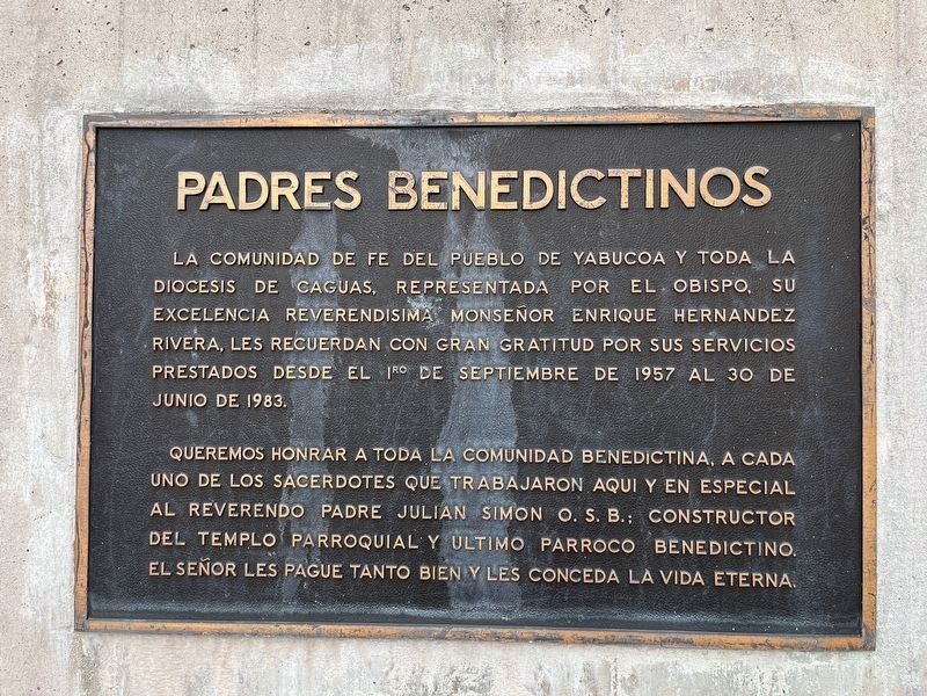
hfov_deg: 67.3
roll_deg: -0.6
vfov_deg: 53.1
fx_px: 696
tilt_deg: +1.3
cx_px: 464
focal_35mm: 26
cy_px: 348
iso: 40
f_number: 1.6
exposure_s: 1/277
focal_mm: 5.1
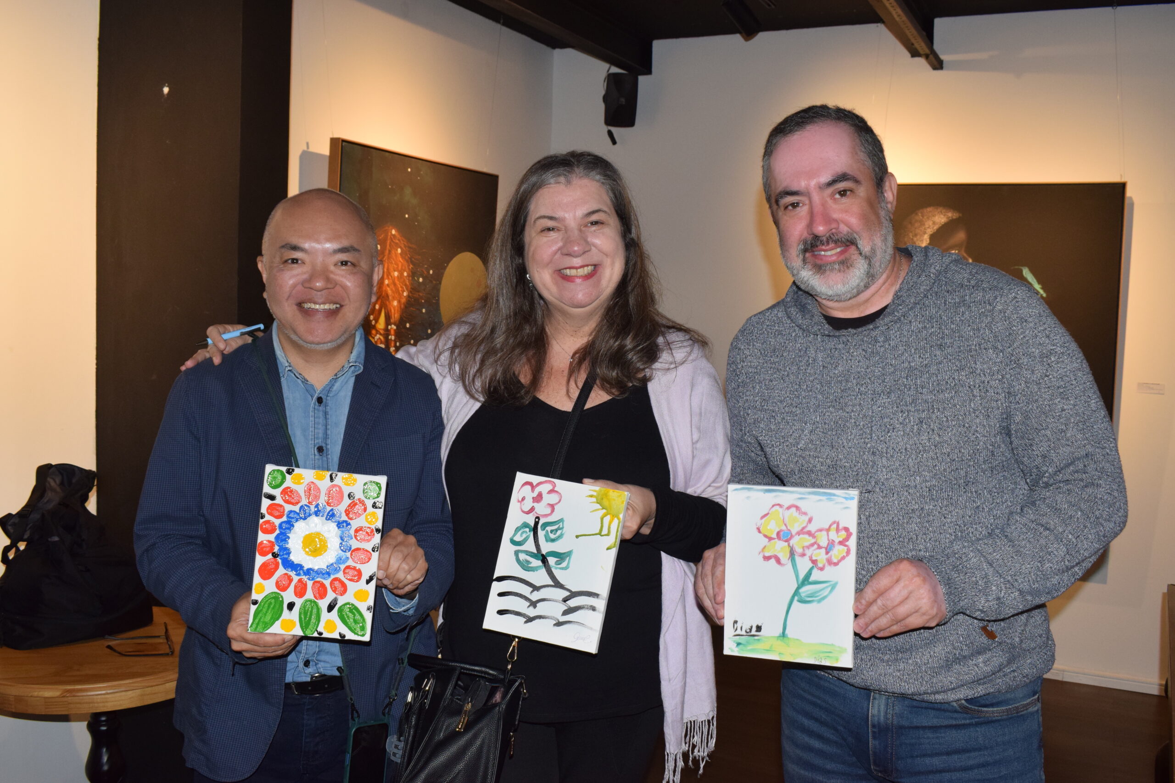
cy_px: 392
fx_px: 1077
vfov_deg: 40.0
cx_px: 588
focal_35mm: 33
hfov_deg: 57.2
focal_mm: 22
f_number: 9
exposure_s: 1/125
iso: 800
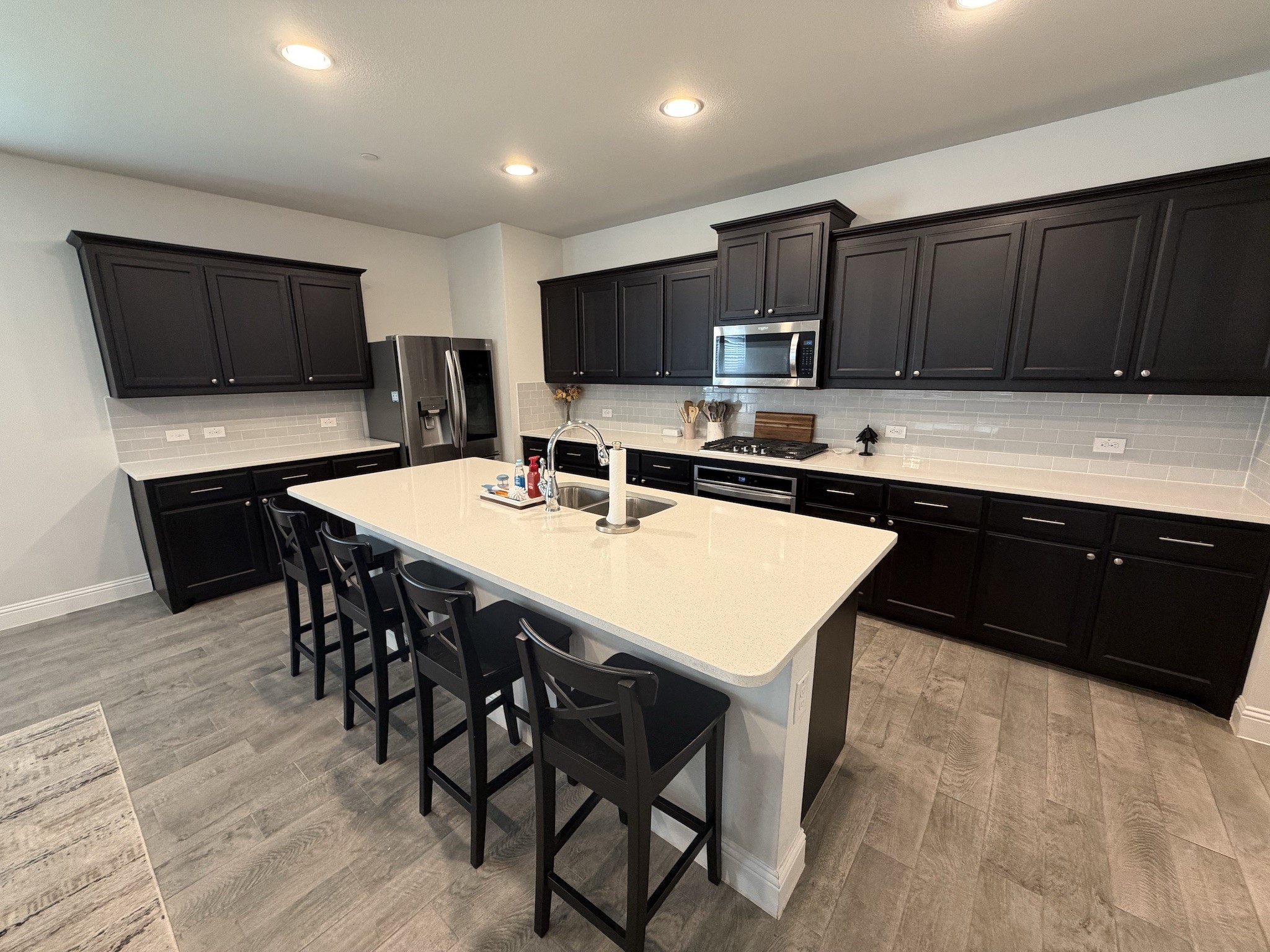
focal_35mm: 14
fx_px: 514
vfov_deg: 85.7
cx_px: 635
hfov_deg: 102.1
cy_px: 476
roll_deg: +1.0
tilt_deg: -11.7
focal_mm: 2.22
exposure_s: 1/60
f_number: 2.2
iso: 250
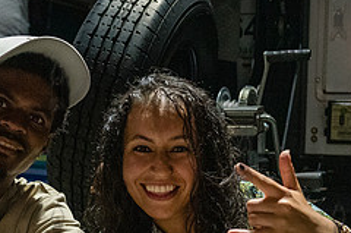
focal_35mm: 97
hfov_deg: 20.8
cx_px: 59
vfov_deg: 14.0
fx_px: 944
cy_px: 193
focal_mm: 36
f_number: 3.2
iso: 5000
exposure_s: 1/160
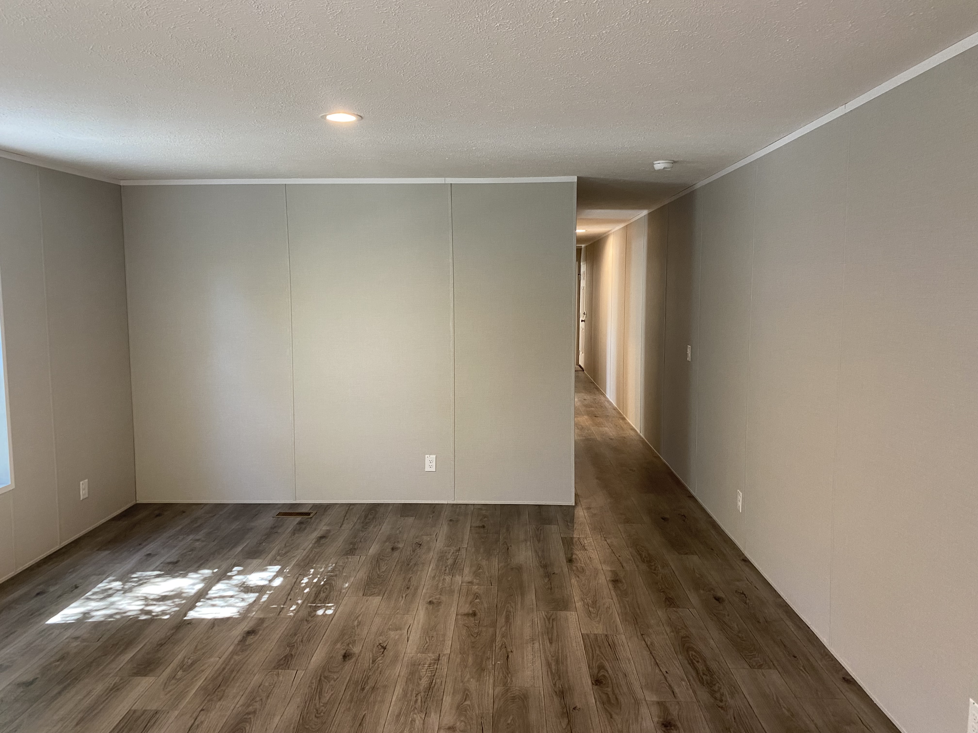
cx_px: 489
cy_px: 366
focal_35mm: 26
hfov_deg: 67.3
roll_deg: +0.6
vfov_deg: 53.1
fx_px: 735
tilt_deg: -6.7
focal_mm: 4.25
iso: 160
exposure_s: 1/60
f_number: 1.8
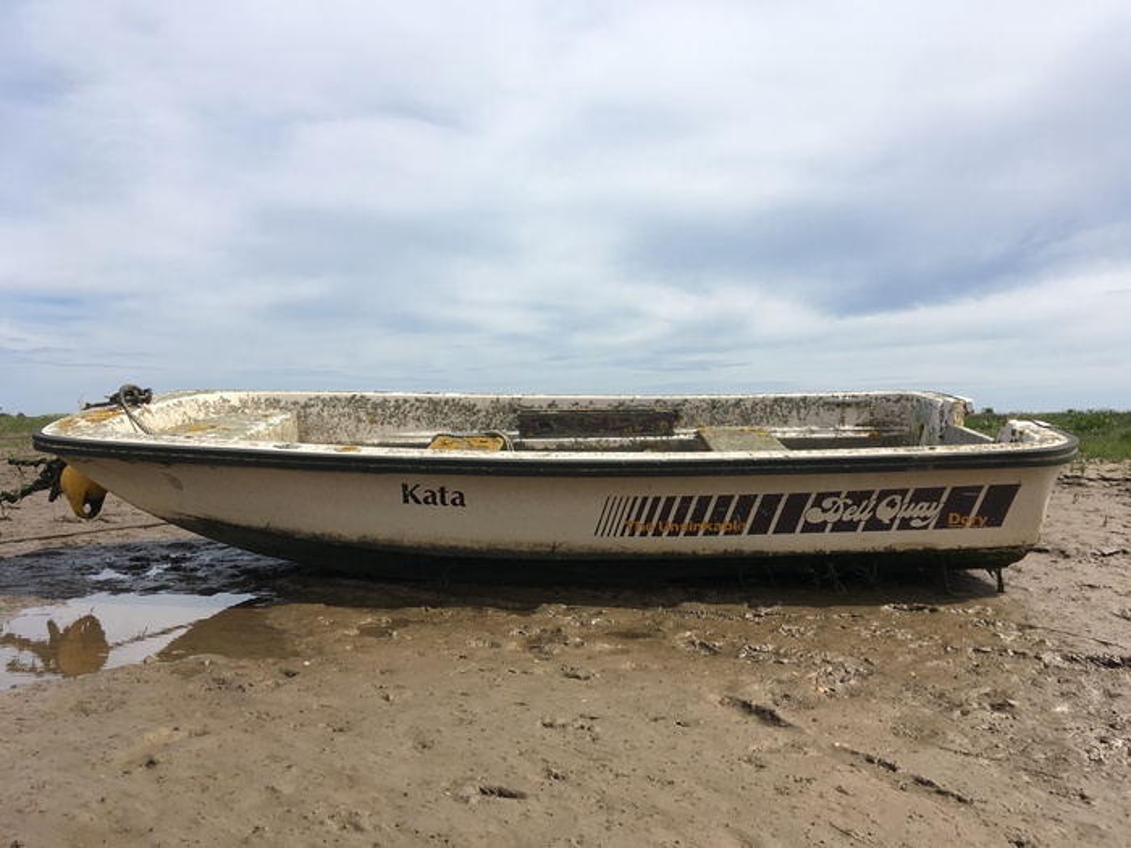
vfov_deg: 48.2
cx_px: 566
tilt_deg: -0.4
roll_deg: -0.3
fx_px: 948
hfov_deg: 61.7
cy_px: 424
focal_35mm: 29
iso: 25
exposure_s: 1/1399
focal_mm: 4.15
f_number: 2.2
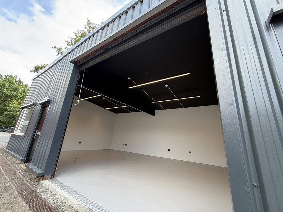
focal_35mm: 14
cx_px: 142
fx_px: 114
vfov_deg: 85.7
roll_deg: -3.9
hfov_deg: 102.1
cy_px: 106
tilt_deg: +17.3
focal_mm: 2.22
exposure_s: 1/106
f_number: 2.2
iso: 64
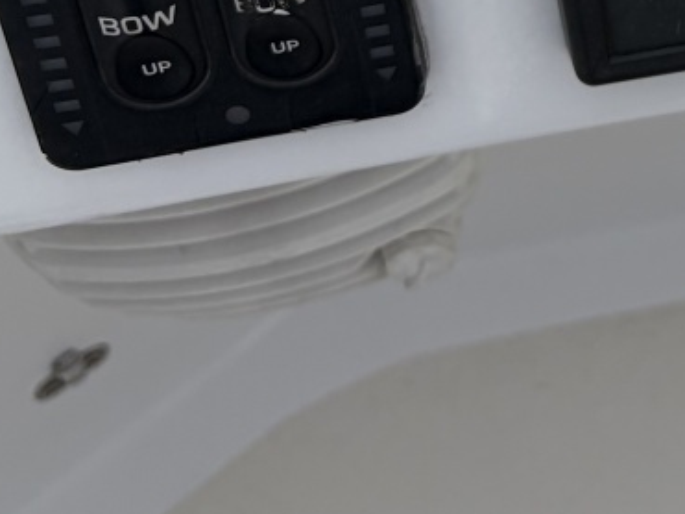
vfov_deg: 13.1
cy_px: -442
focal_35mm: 101
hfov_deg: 17.4
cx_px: 1036
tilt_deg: -46.5
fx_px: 1998
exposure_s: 1/5348
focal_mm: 5.96
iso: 50
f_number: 1.6
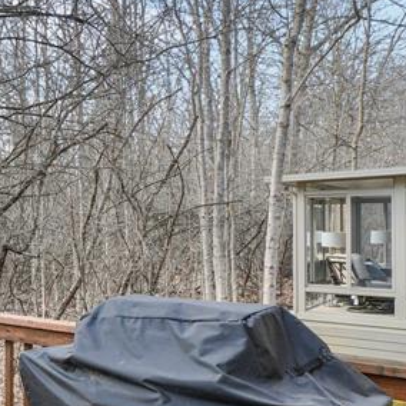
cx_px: -186
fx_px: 610
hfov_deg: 27.2
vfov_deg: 36.8
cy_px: 222
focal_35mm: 46
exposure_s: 1/45
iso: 100
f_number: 8
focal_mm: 10
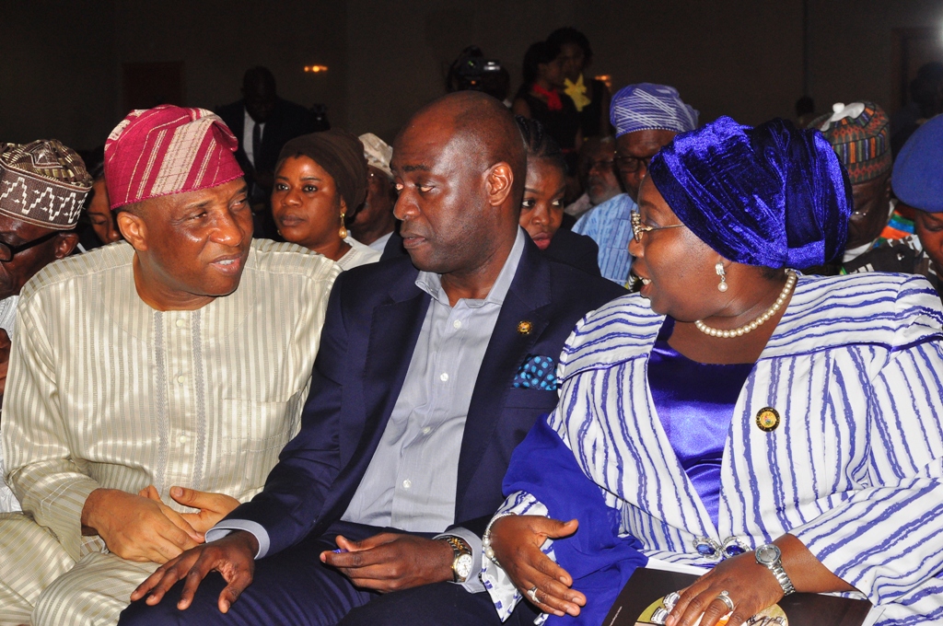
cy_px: 313
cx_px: 472
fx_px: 1962
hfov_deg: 27.0
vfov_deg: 18.1
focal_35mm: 75
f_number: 9
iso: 640
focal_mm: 50
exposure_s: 1/160
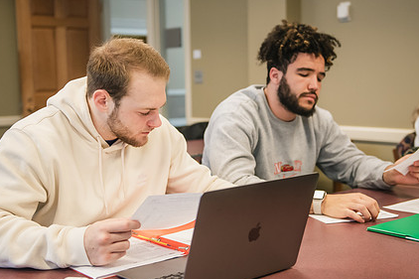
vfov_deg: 24.6
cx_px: 210
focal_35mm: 55
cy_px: 143
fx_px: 640
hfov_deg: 36.3
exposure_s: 1/200
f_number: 2.8
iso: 1250
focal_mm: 40
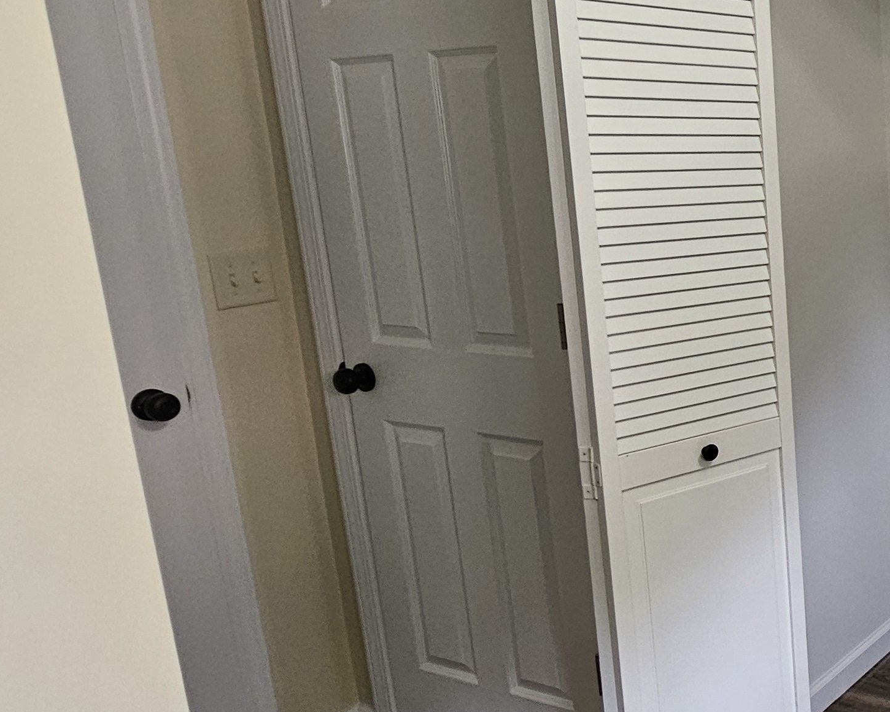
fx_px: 922
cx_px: 1018
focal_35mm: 35
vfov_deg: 42.2
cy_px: 349
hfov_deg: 39.9
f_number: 2.2
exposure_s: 1/60
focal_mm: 2.2
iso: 200
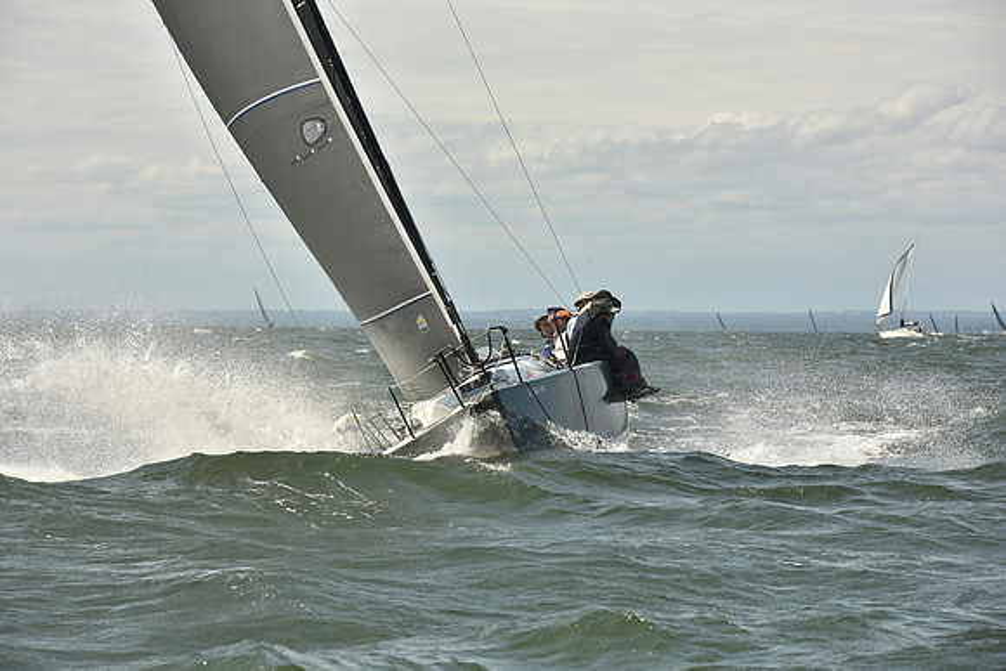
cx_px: 503
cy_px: 336
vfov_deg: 8.3
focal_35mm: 165
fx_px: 4612
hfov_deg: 12.4
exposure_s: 1/800
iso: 250
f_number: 9
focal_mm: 165
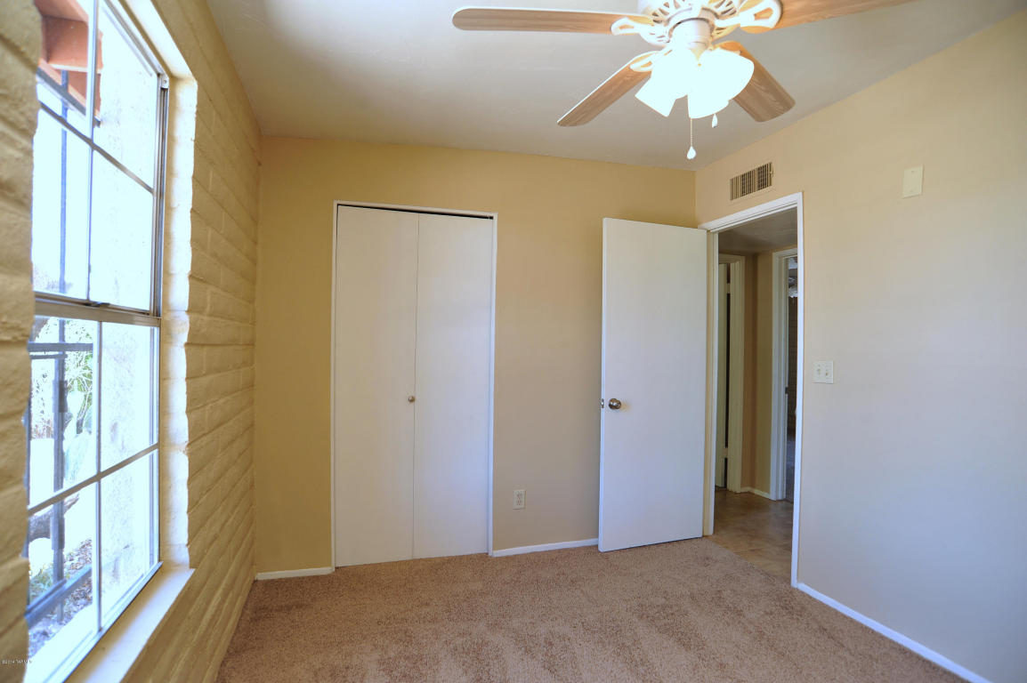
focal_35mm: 18
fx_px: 513
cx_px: 514
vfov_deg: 67.3
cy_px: 342
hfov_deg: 90.0
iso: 800
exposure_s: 1/80
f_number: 5.6
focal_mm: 18
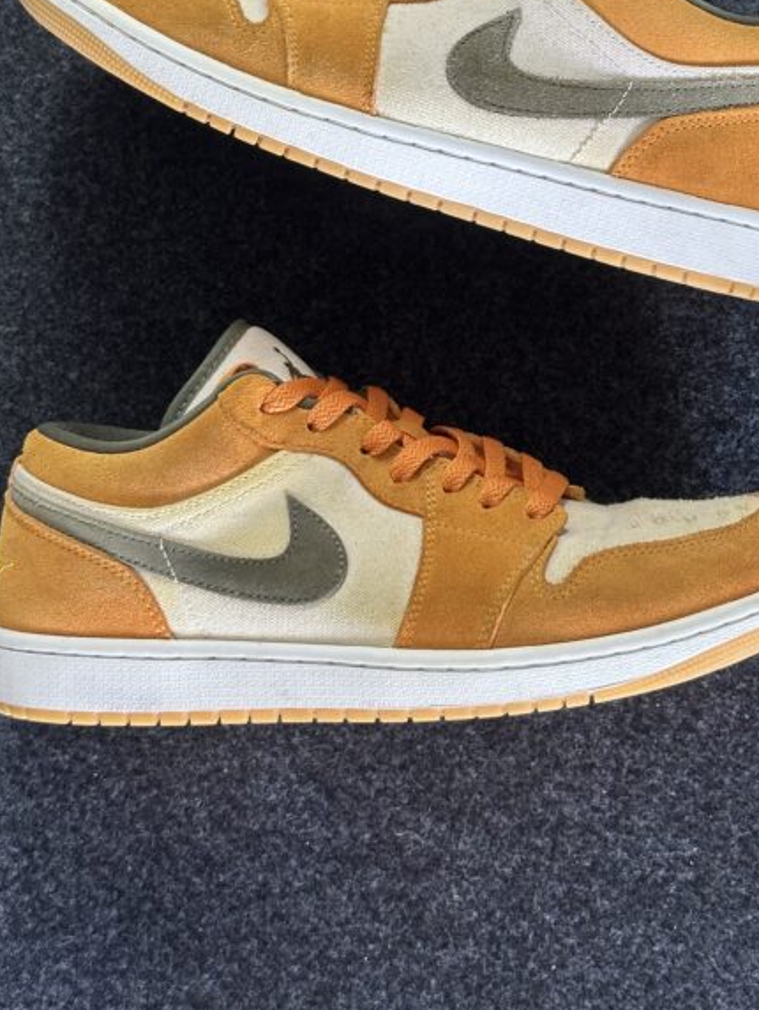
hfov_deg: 22.0
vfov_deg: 28.7
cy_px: 315
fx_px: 1956
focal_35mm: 67
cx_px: 410
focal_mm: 6.86
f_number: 1.78
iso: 200
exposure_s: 1/50
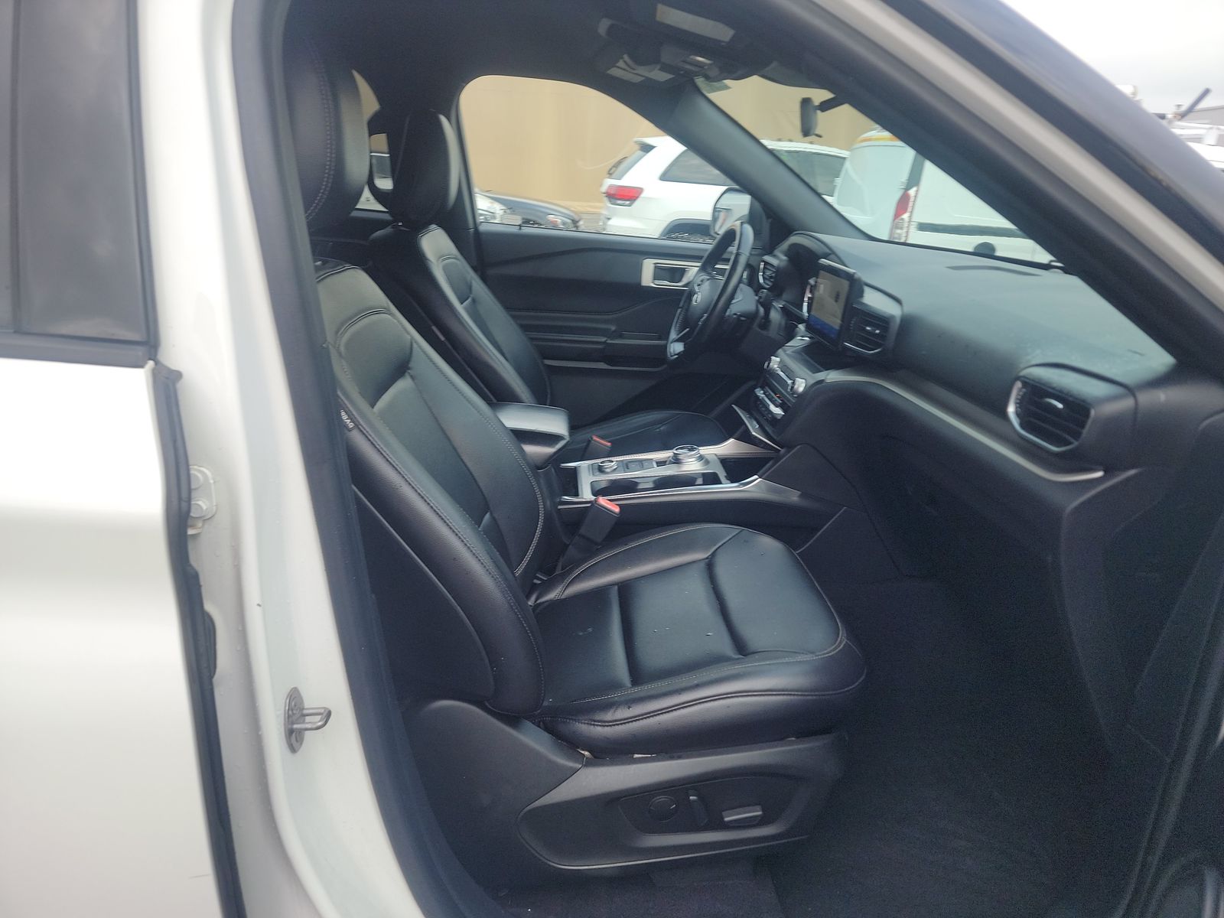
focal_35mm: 24
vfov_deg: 56.8
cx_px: 612
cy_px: 459
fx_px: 849
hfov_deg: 71.6
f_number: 1.8
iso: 50
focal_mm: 6.7
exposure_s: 1/170
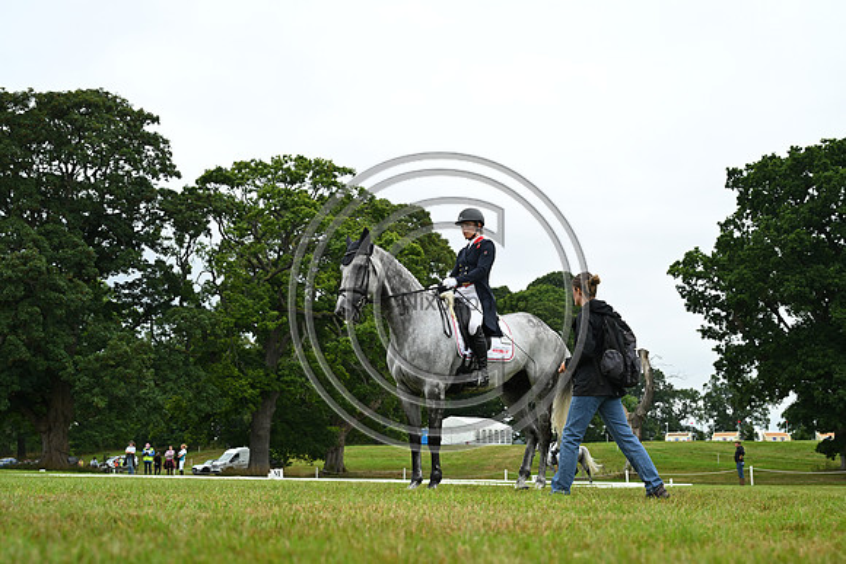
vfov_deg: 28.7
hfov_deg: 41.9
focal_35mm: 47
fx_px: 1105
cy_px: 282
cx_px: 423
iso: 360
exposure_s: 1/320
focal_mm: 47
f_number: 5
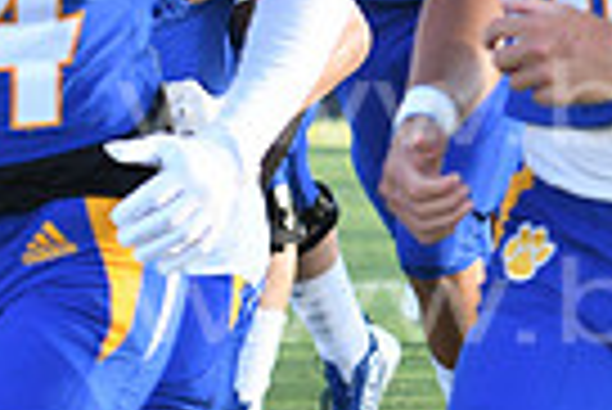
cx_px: 1148
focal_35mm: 550
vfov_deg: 2.5
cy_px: 16
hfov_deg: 3.7
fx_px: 9360
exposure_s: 1/500
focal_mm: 86
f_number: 5.6
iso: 450
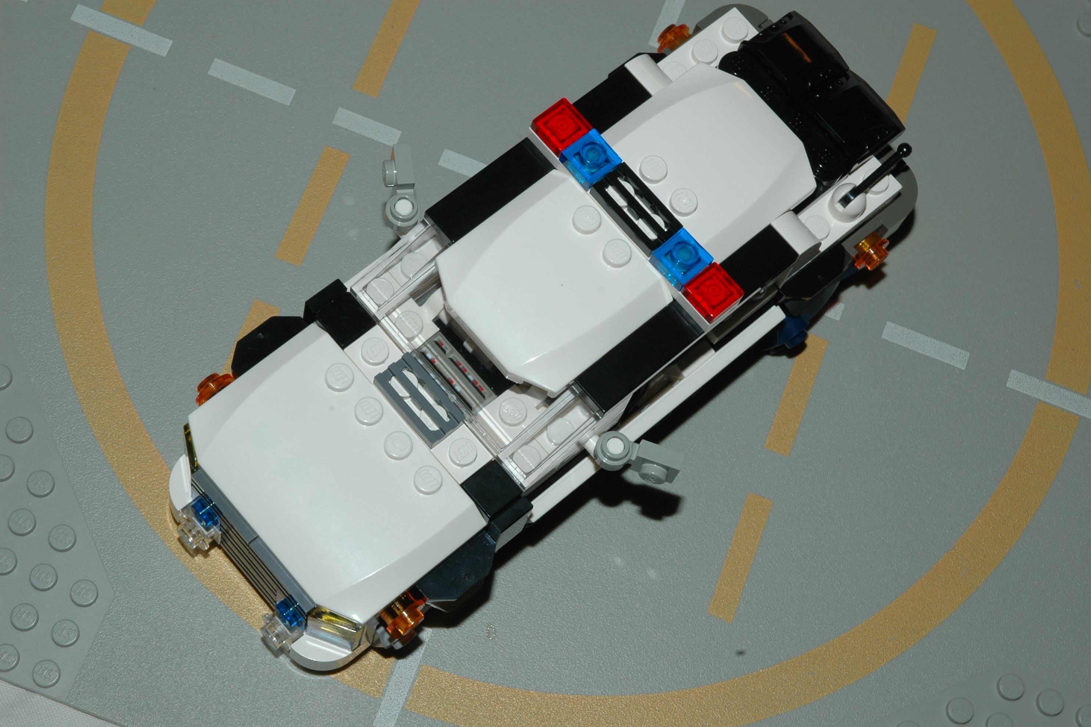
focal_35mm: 76
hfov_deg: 26.7
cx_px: 553
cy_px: 366
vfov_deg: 17.9
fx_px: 2303
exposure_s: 1/60
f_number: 18
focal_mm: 50
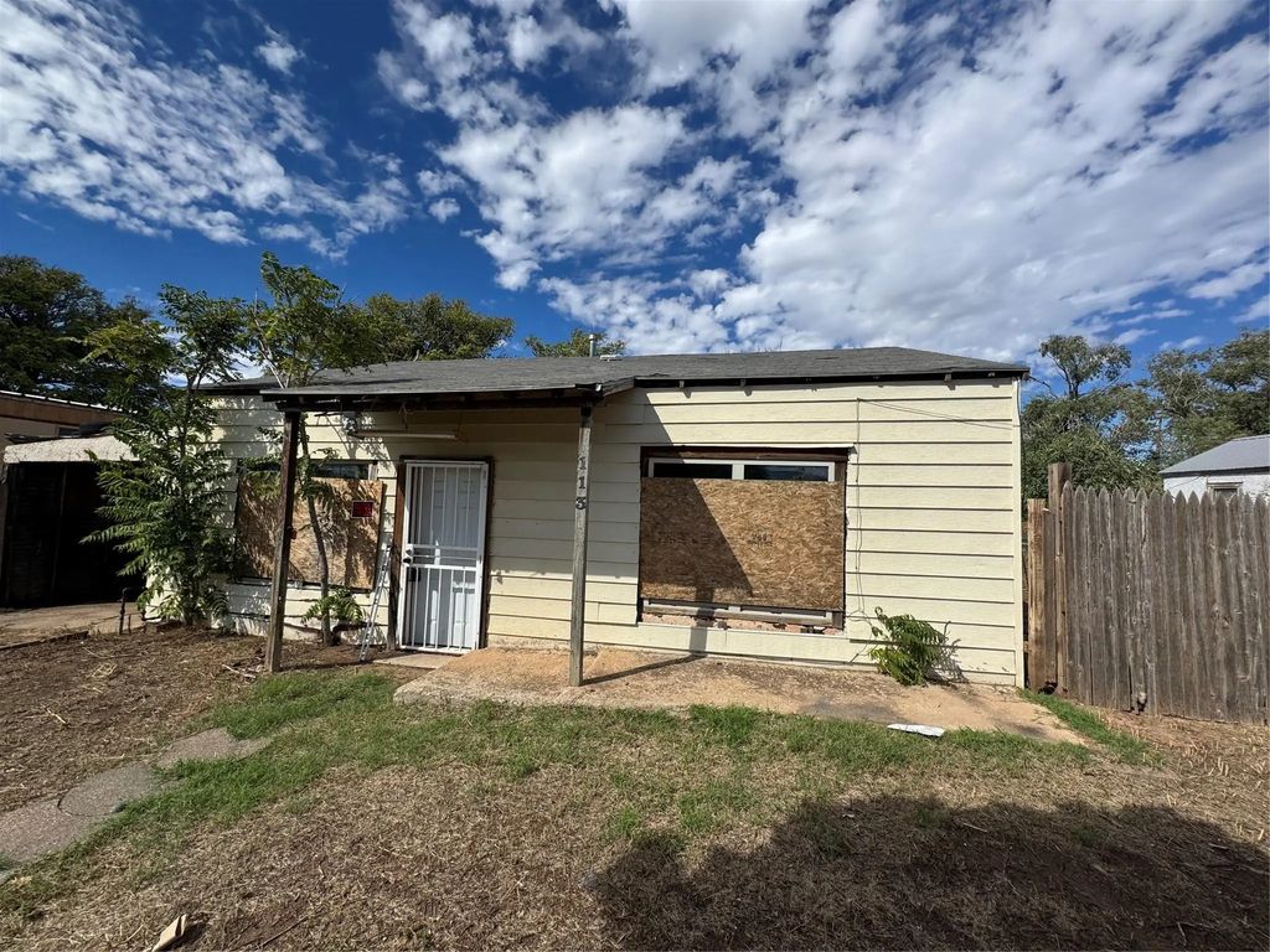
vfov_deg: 85.7
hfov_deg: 102.1
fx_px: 514
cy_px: 476
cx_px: 635
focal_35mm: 14
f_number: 2.2
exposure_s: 1/3106
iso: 50
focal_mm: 2.22
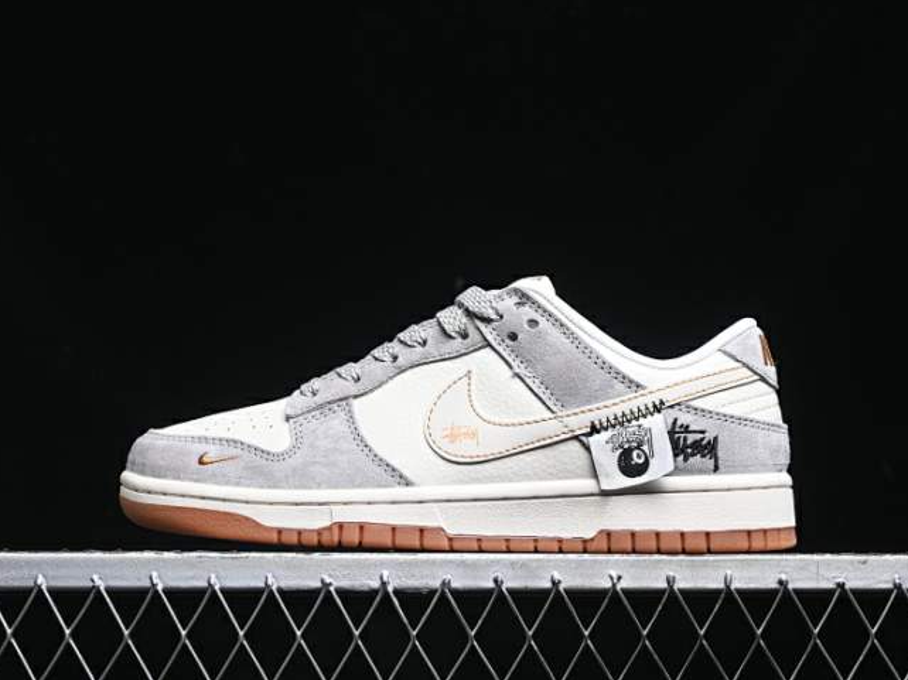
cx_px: 461
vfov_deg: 18.0
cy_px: 339
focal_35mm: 82
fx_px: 2150
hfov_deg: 23.8
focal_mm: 50
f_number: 6.3
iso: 160
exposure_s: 1/60
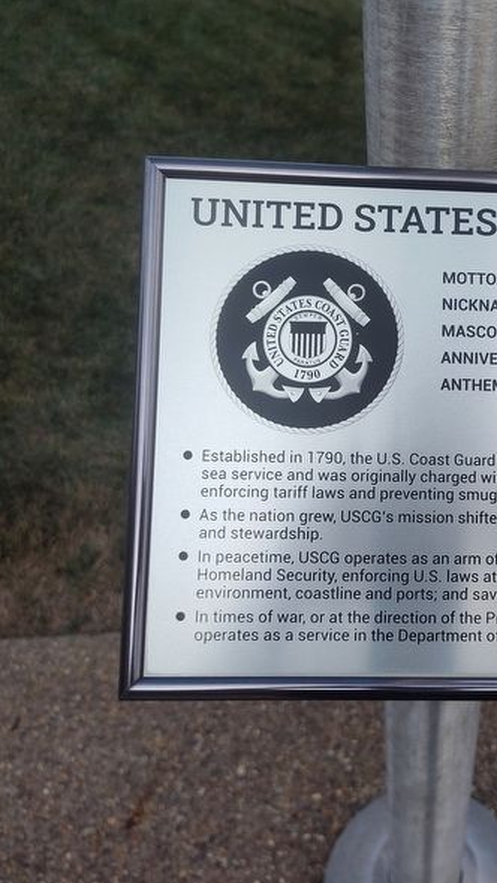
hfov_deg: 32.5
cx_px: 467
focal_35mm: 34
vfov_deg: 58.0
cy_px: 444
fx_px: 796
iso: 100
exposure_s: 1/1553
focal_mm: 5.56
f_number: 1.8
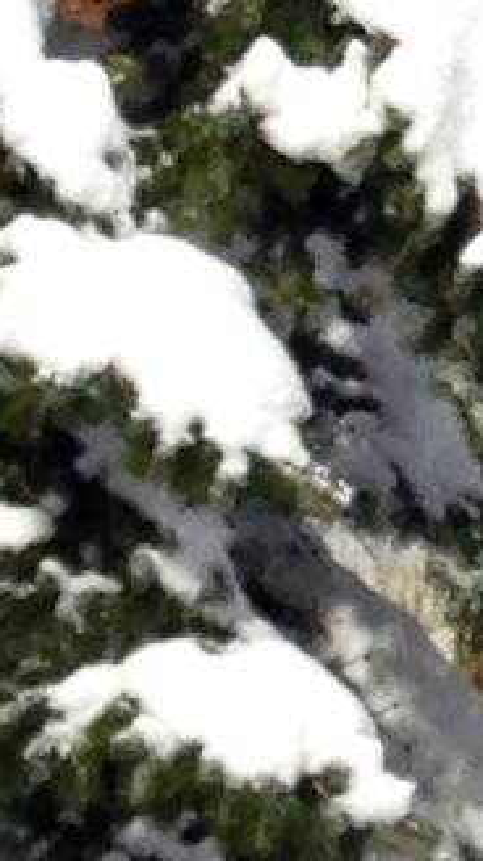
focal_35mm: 358
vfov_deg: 6.0
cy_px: 42
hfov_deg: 3.2
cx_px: 2095
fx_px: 8168
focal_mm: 4.12
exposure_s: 1/2169
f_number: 2.4
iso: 50
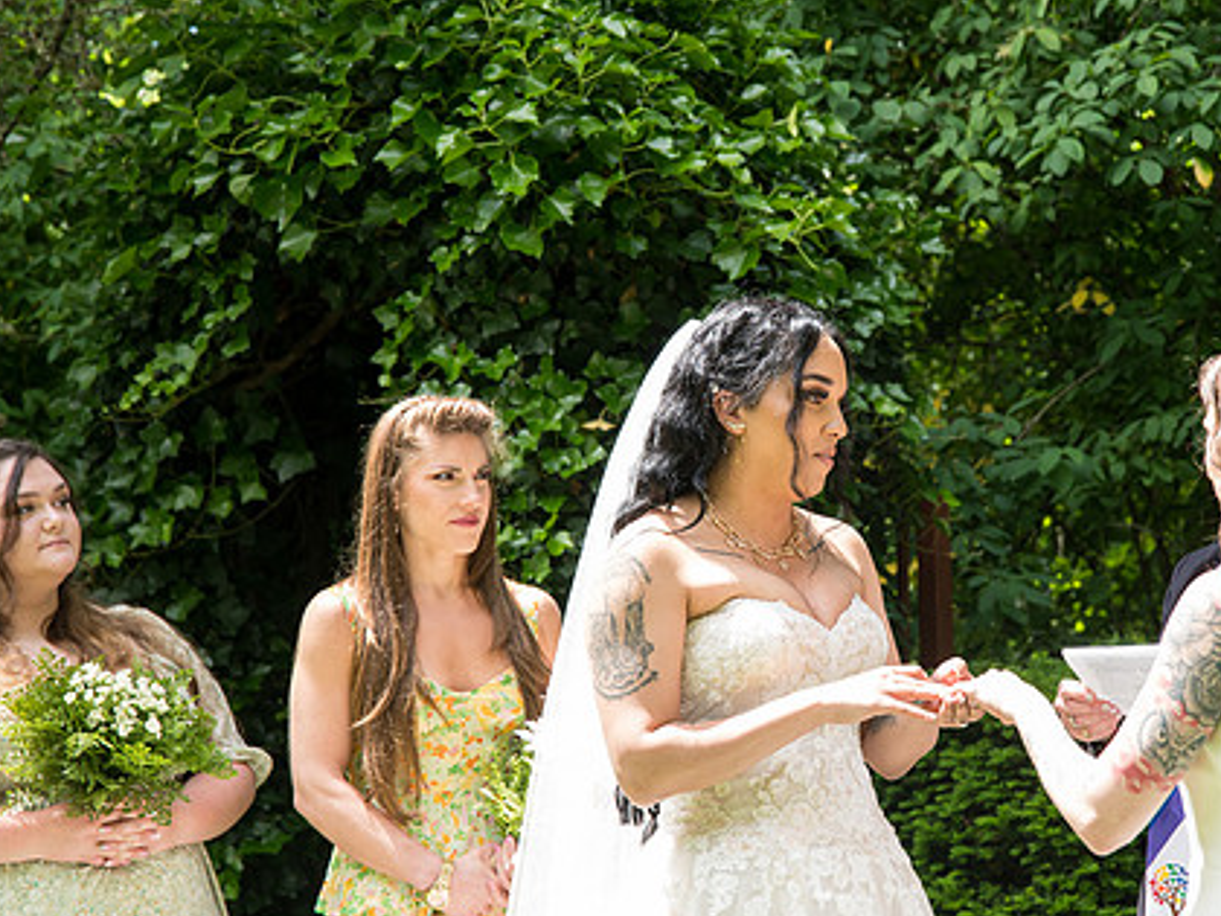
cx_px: 823
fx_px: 3280
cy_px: 487
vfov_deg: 15.9
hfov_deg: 21.0
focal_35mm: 93
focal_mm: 70
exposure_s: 1/400
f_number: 5
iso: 500
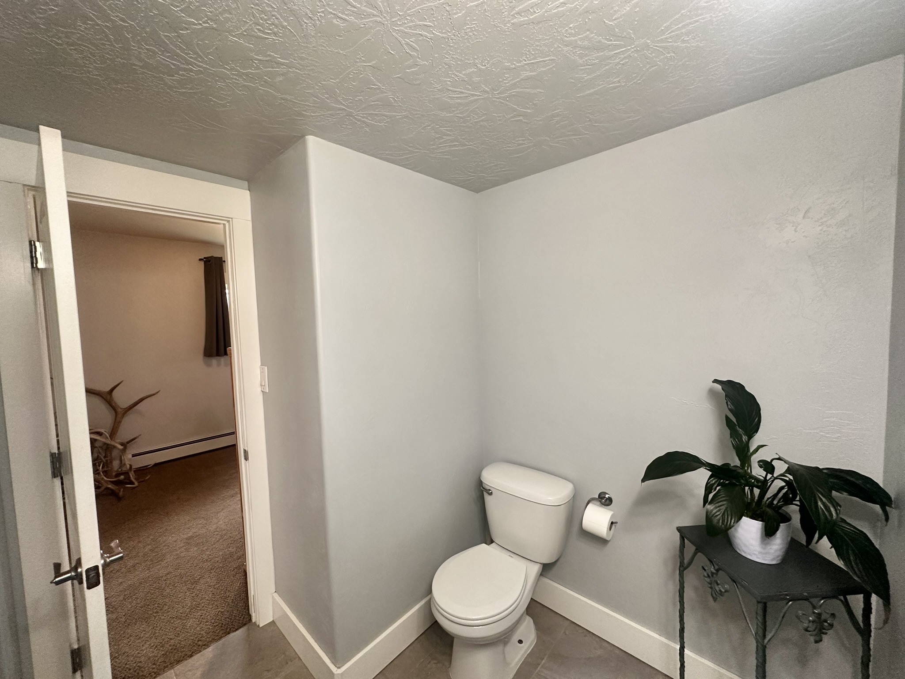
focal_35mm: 14
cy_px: 340
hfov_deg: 102.1
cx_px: 452
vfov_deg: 85.7
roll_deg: +2.1
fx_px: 366
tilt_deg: -3.2
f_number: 2.2
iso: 250
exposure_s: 1/120
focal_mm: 2.22
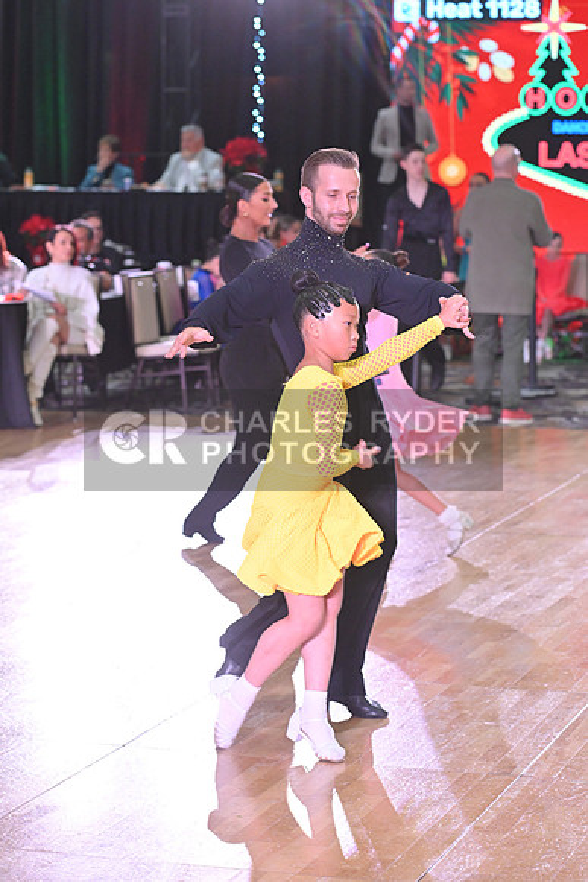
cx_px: 294
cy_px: 441
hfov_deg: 13.0
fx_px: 2571
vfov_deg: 19.5
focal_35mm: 105
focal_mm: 105
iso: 3200
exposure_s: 1/320
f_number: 5
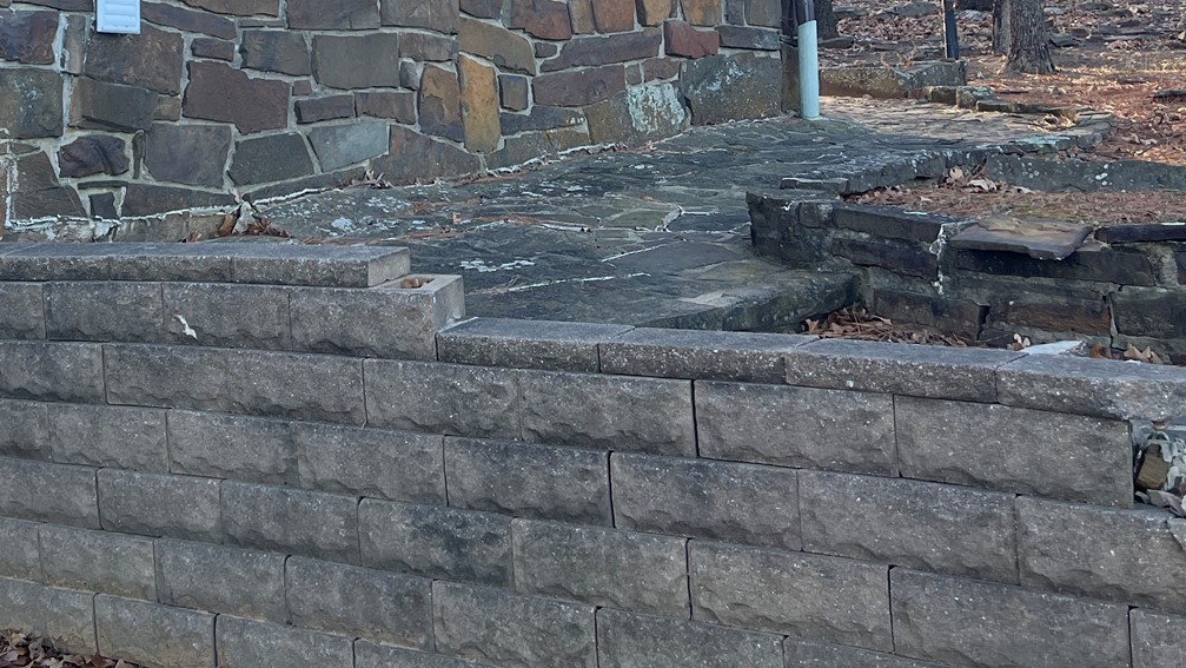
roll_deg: +1.2
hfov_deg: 37.7
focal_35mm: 54
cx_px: 323
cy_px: -67
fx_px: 1699
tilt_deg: +8.9
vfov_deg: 21.1
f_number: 1.5
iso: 50
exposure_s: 1/513
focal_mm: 5.7
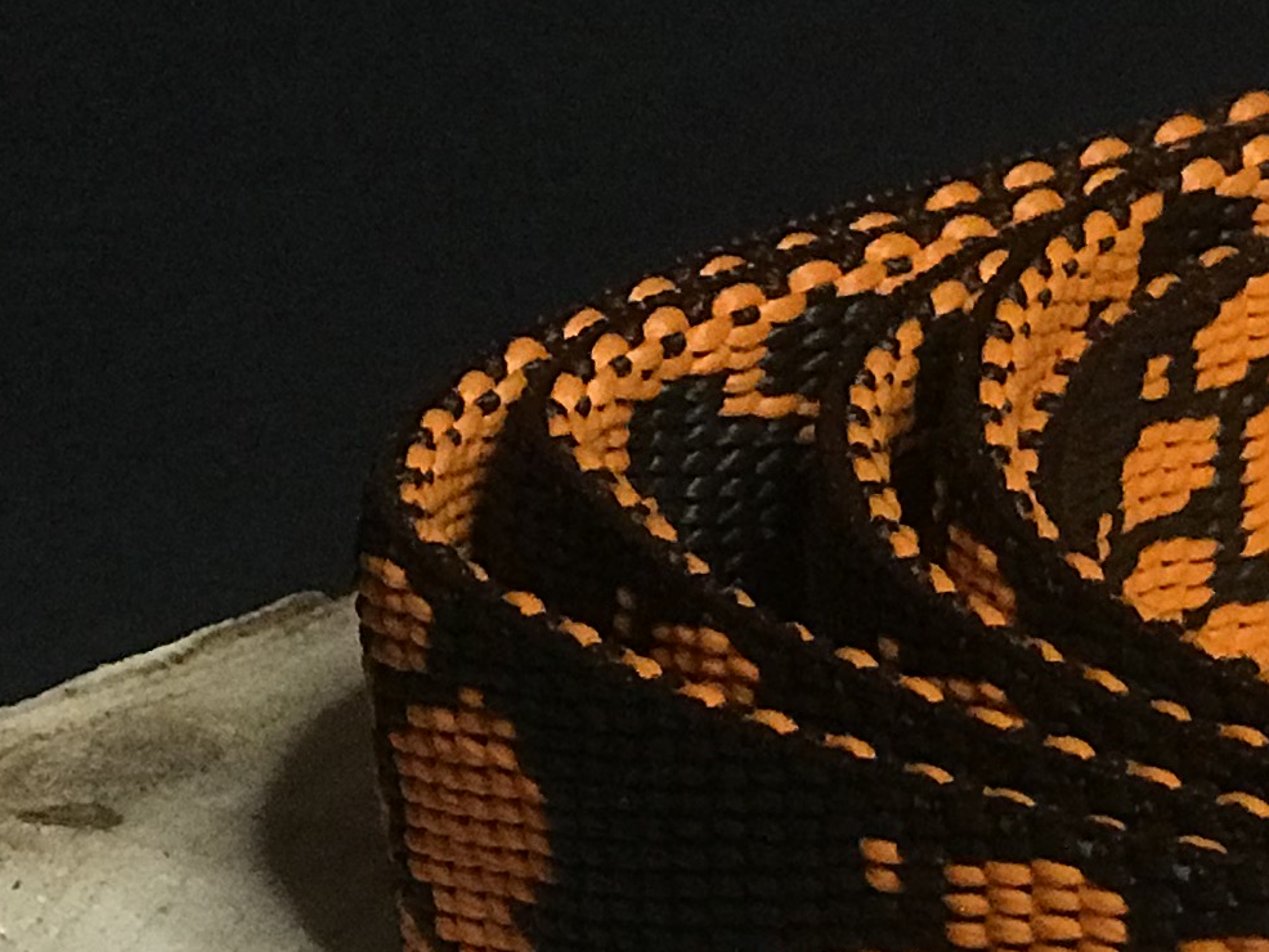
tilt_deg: -30.6
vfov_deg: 6.3
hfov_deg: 8.2
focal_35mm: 233
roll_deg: -2.6
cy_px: 1513
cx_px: 2351
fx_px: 8544
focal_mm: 6.6
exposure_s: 1/50
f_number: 2.8
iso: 80
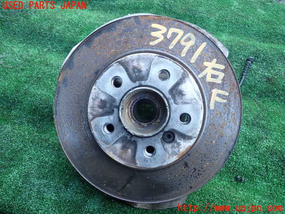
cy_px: 107
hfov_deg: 69.4
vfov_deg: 54.9
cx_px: 142
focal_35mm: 25
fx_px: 206
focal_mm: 4.5
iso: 160
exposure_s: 1/60
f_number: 2
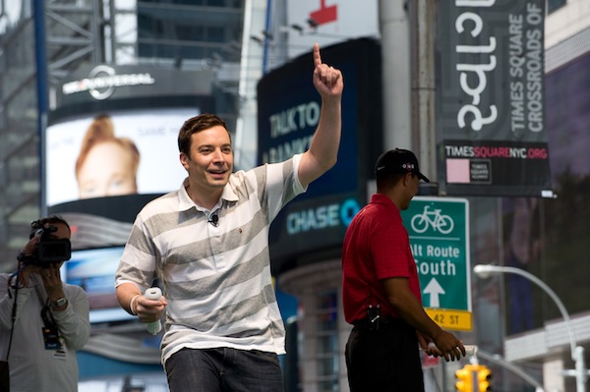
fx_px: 2866
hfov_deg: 11.8
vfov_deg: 7.8
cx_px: 295
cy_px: 196
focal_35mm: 175
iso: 200
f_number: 8
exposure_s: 1/180
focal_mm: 175
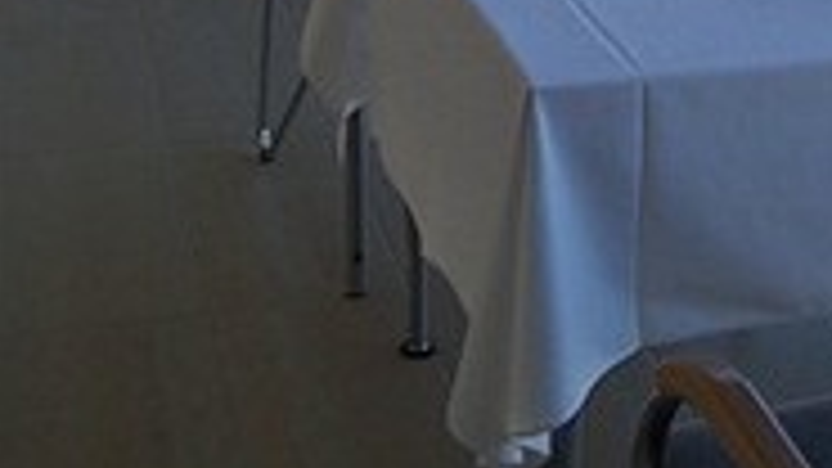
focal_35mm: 80
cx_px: 751
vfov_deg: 14.3
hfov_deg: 25.7
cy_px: -184
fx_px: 1765
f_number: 2.7
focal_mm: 5.6
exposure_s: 1/250
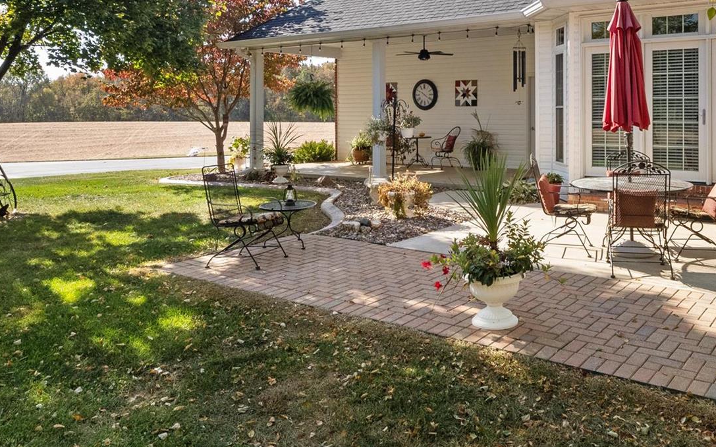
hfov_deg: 57.3
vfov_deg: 37.5
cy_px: 118
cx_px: 456
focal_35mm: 33
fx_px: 644
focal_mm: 11
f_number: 10
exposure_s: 1/200
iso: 640
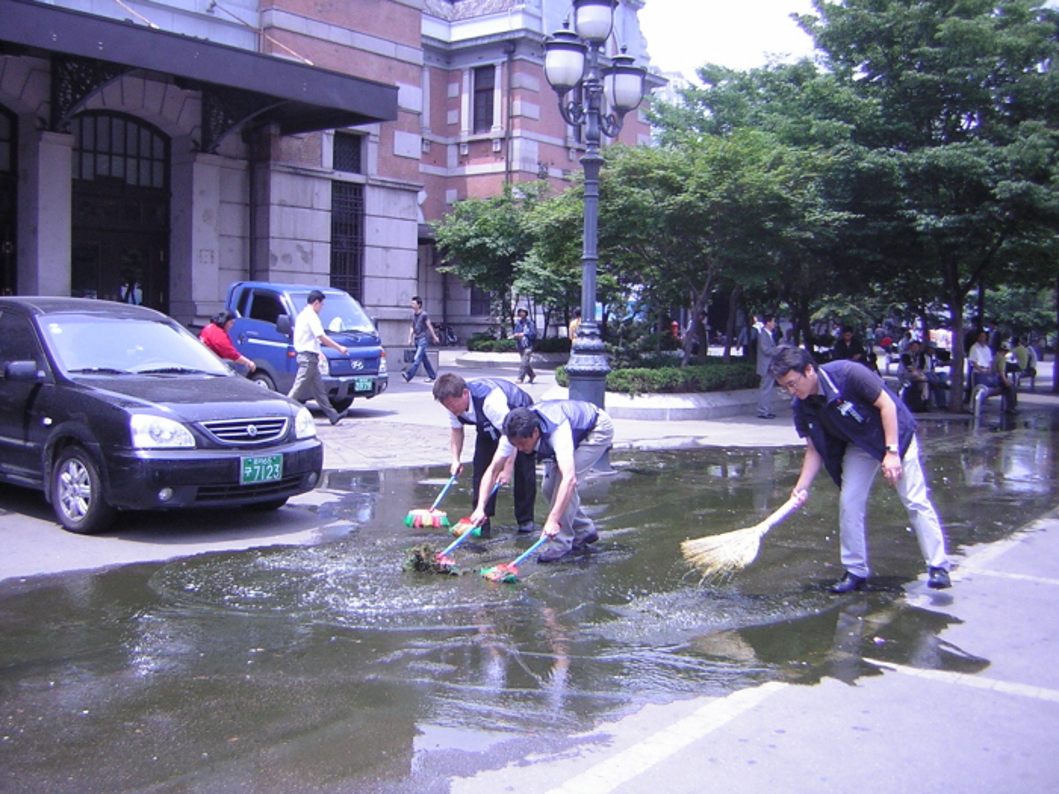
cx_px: 530
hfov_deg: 51.4
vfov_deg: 39.7
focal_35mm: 36
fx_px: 1101
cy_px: 397
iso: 71
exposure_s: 1/462
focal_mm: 4.7
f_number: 2.6
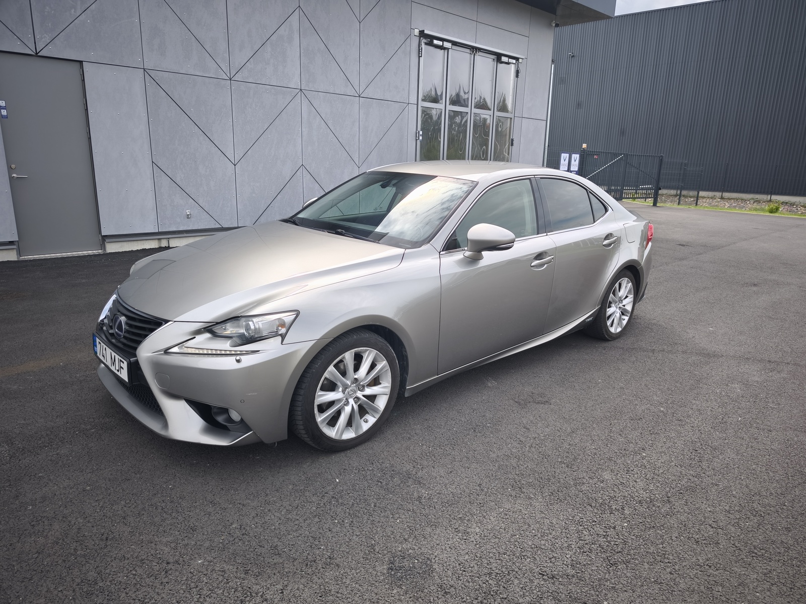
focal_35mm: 23
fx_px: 536
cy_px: 302
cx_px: 403
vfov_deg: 58.9
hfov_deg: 73.9
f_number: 1.6
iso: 50
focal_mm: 6.57
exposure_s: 1/334
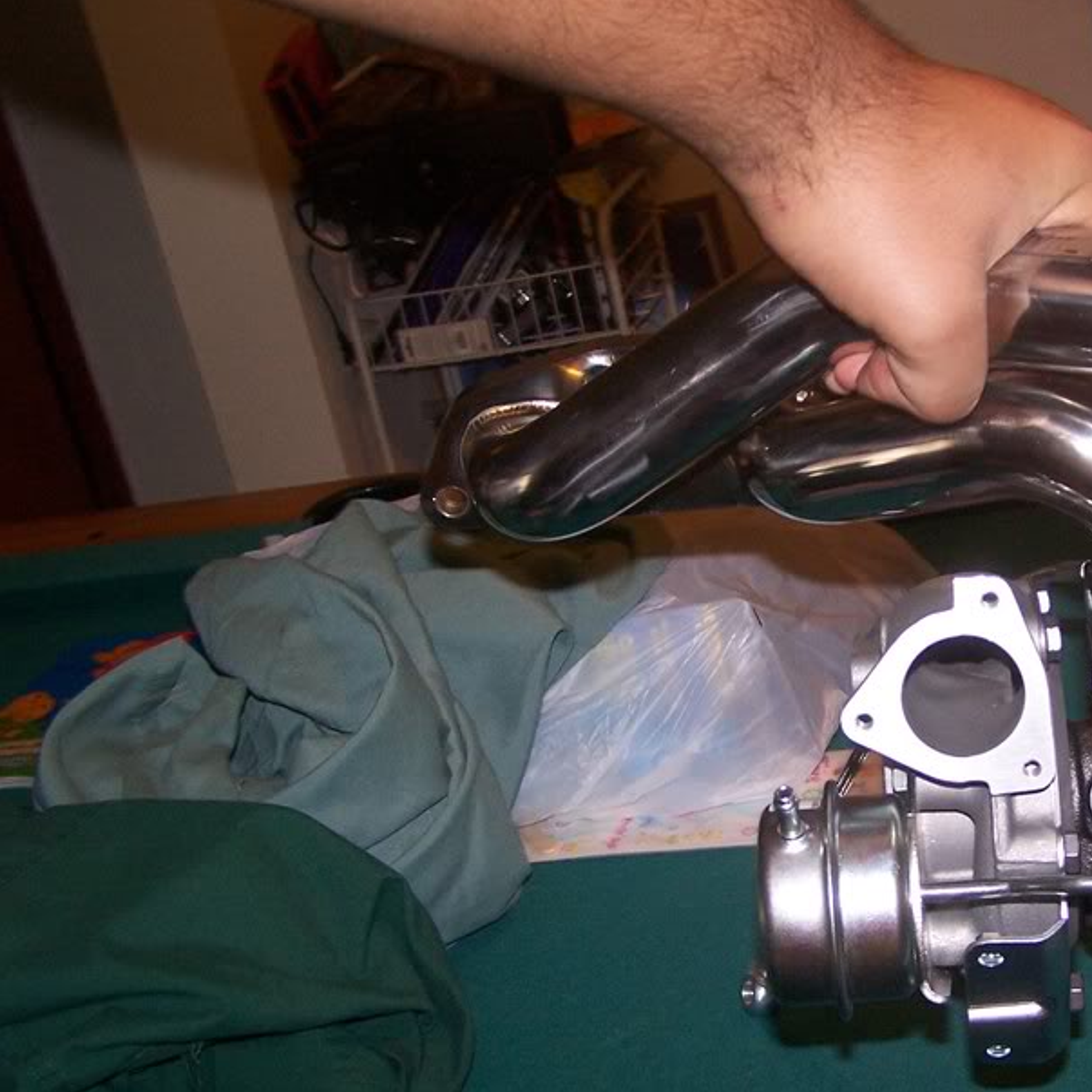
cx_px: 896
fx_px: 2034
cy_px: 603
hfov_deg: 29.3
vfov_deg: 30.0
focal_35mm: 57
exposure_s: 1/60
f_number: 2.8
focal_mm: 6.3
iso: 140
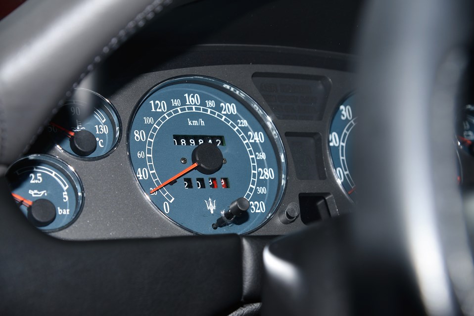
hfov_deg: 23.9
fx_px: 1119
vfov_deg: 16.1
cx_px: 237
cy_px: 158
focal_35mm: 85
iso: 200
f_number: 6.3
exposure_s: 1/160
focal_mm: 85
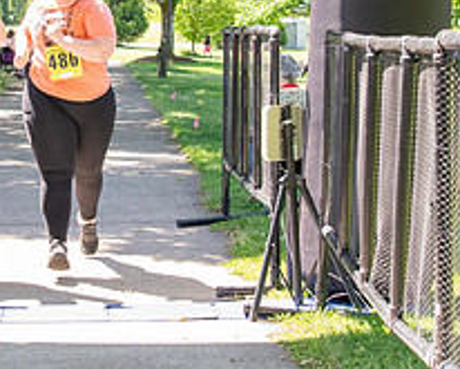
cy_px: 38
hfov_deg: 19.7
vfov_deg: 16.0
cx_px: 36
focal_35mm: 95
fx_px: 1294
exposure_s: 1/400
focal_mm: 24
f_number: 4
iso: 500
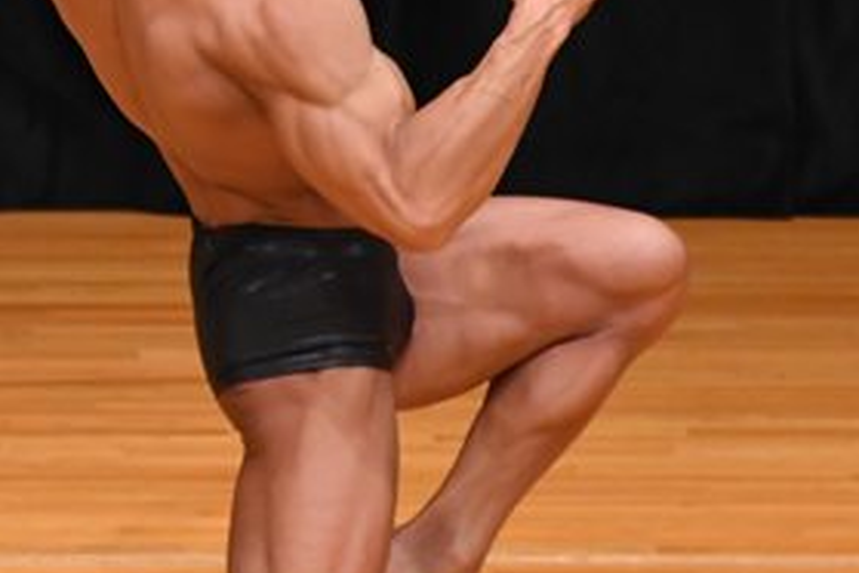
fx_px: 22833
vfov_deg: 1.4
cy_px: 31
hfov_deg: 2.2
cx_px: 155
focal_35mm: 957
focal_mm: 230
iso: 3200
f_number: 5.6
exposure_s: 1/400
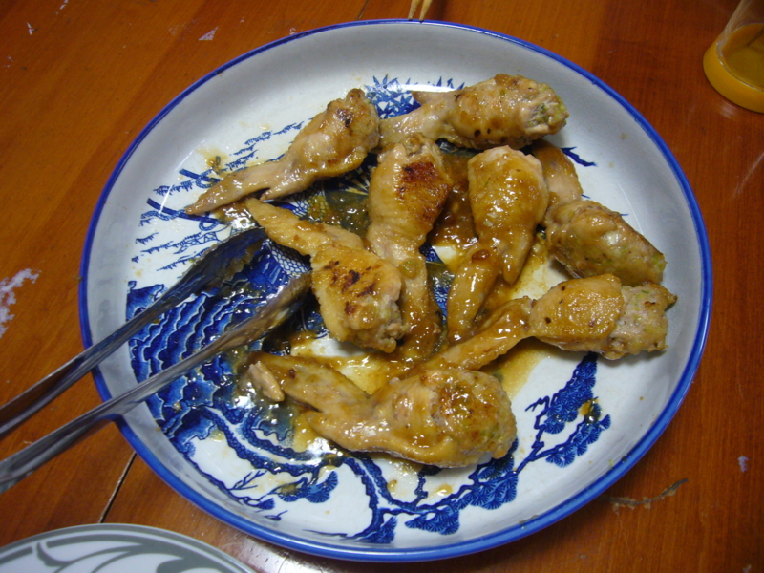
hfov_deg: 63.4
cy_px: 286
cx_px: 382
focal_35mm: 28
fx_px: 618
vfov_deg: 49.7
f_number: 2.8
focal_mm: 4.6
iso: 160
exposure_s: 1/15
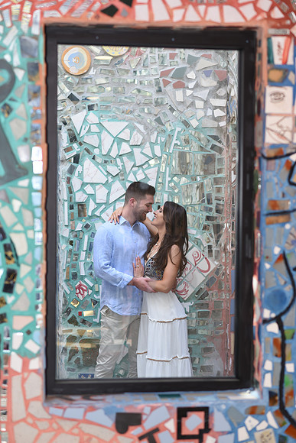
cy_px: 222
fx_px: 1048
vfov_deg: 23.9
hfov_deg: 16.1
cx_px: 148
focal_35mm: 85
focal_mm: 85
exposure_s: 1/160
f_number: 3.2
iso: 320
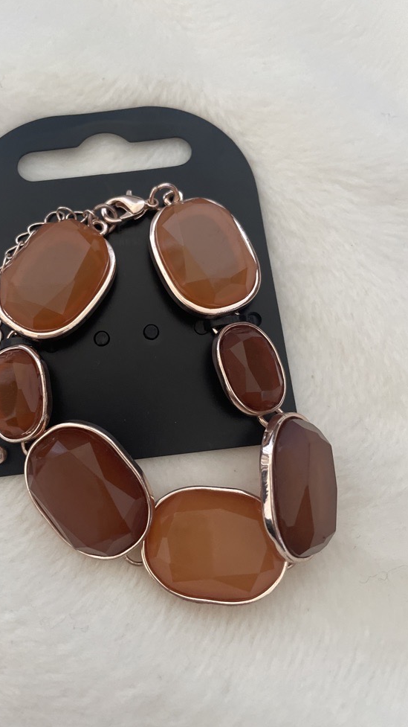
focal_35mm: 29
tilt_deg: -67.7
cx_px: 132
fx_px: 558
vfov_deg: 66.1
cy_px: 356
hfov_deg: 39.6
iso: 320
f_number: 1.6
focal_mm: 4.2
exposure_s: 1/60
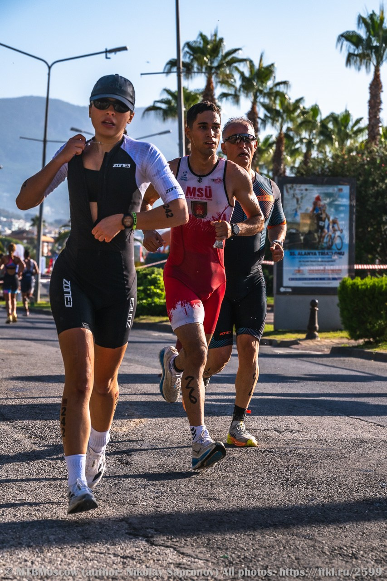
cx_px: 194
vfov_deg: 17.8
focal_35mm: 115
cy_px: 290
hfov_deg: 11.9
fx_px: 1855
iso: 320
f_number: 8
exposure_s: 1/1250
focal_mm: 115
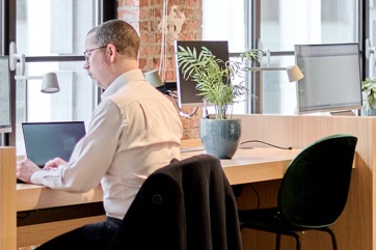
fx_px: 2067
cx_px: 43
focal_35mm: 198
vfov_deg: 6.9
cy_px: 105
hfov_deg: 10.3
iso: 400
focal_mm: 35
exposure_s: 1/400
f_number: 1.4
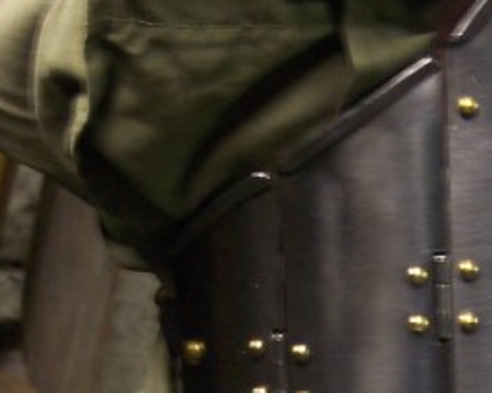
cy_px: 311
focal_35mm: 104
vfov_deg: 14.7
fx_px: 1513
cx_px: 334
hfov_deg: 18.4
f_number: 2.8
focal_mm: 8
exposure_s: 1/8
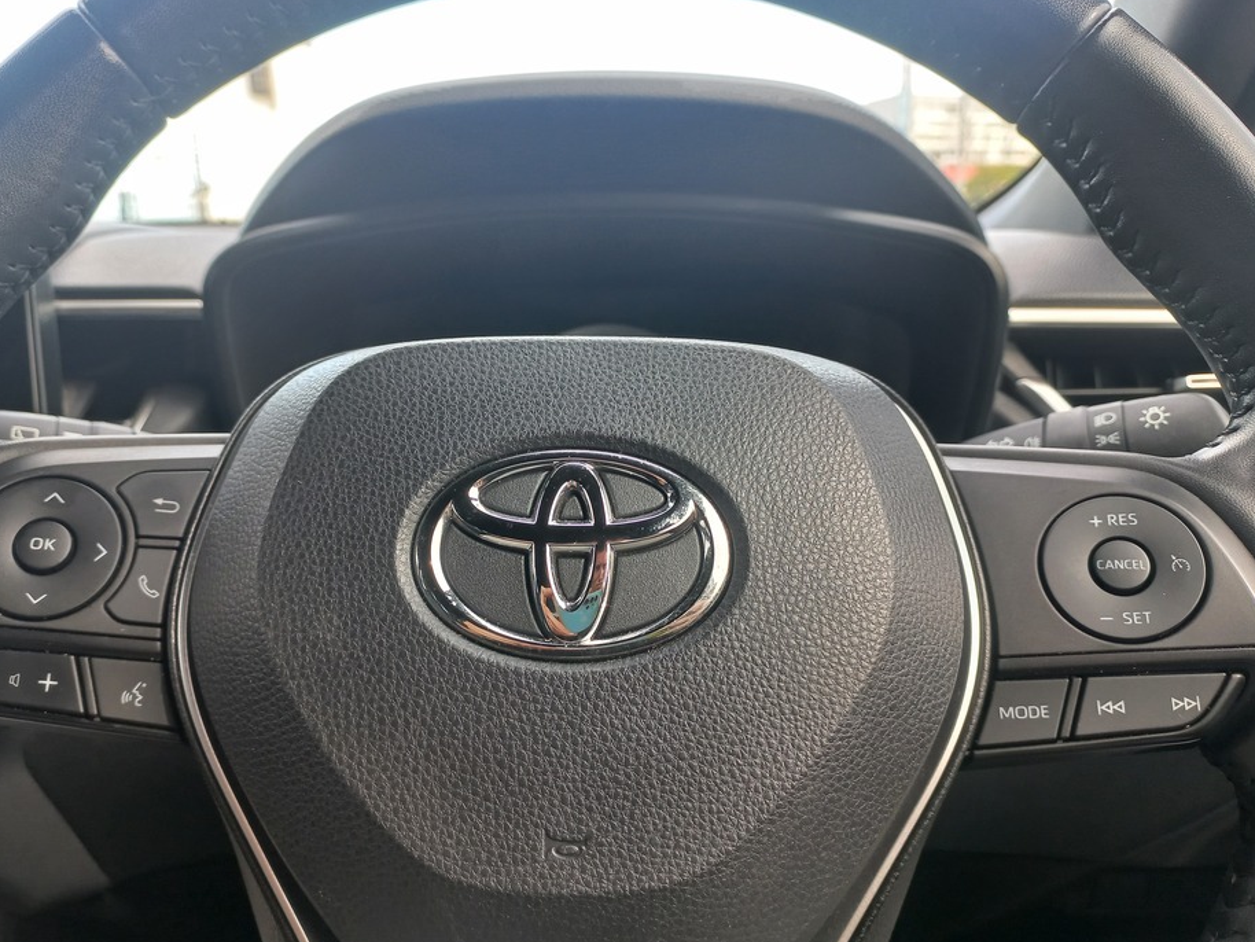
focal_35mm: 28
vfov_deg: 49.7
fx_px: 1015
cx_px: 588
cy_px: 501
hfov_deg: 63.4
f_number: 1.8
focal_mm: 4.6
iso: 50
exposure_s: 1/60
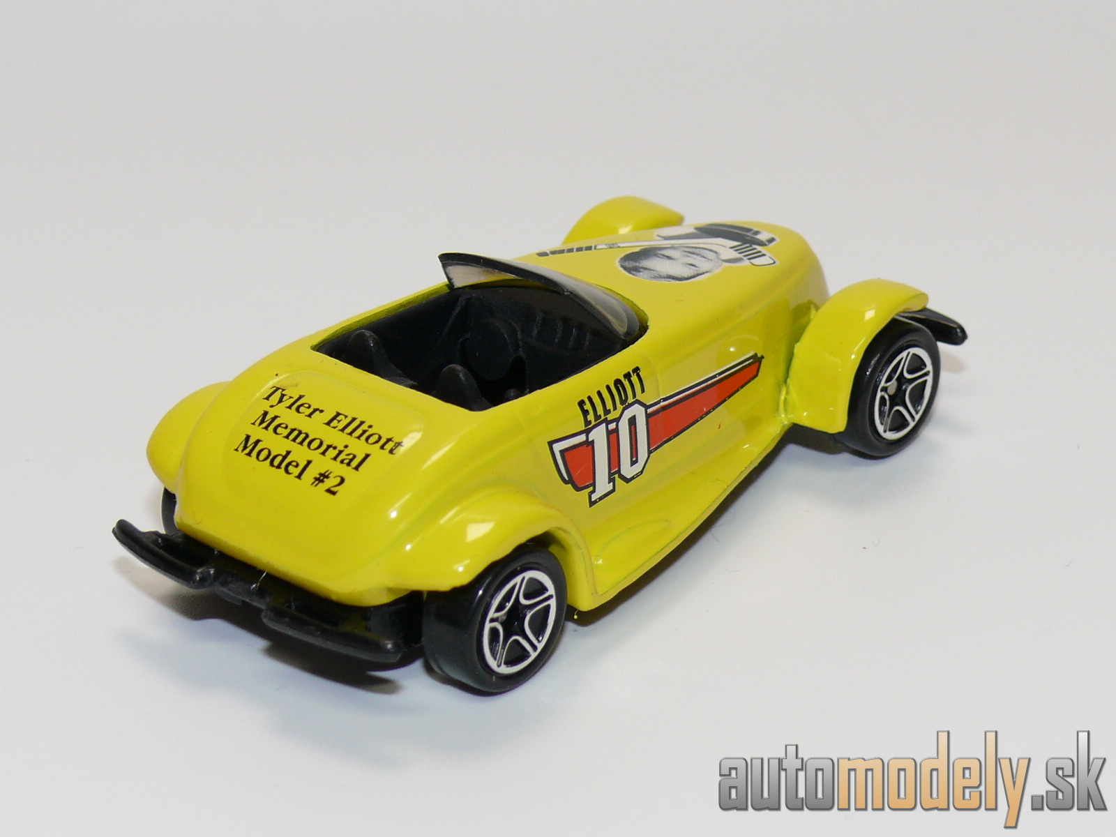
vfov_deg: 14.1
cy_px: 418
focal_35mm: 105
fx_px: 3385
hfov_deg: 18.7
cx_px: 558
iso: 100
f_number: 4
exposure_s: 1/30
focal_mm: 13.7
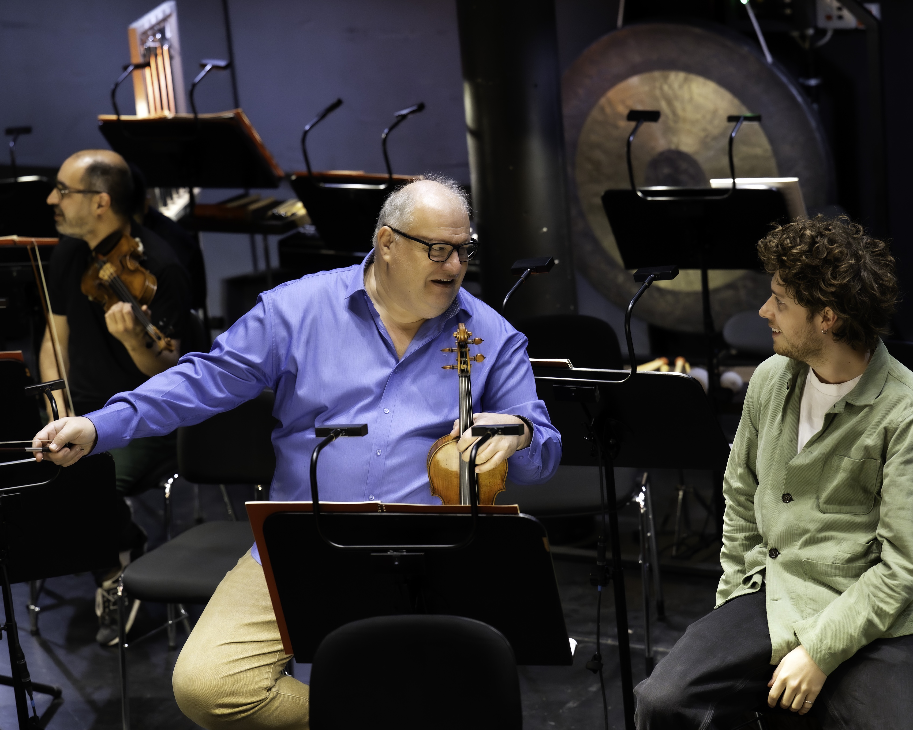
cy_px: 366
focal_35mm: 108
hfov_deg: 17.8
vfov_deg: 14.3
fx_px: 2918
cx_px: 498
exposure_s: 1/125
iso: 6400
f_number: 3.5
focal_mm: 95
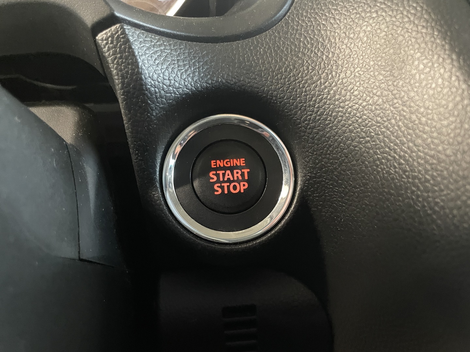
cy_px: 176
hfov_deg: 67.3
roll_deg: +4.0
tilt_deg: -6.4
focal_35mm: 26
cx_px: 235
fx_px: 353
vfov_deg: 53.1
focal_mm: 4.2
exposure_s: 1/30
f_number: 1.6
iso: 1000
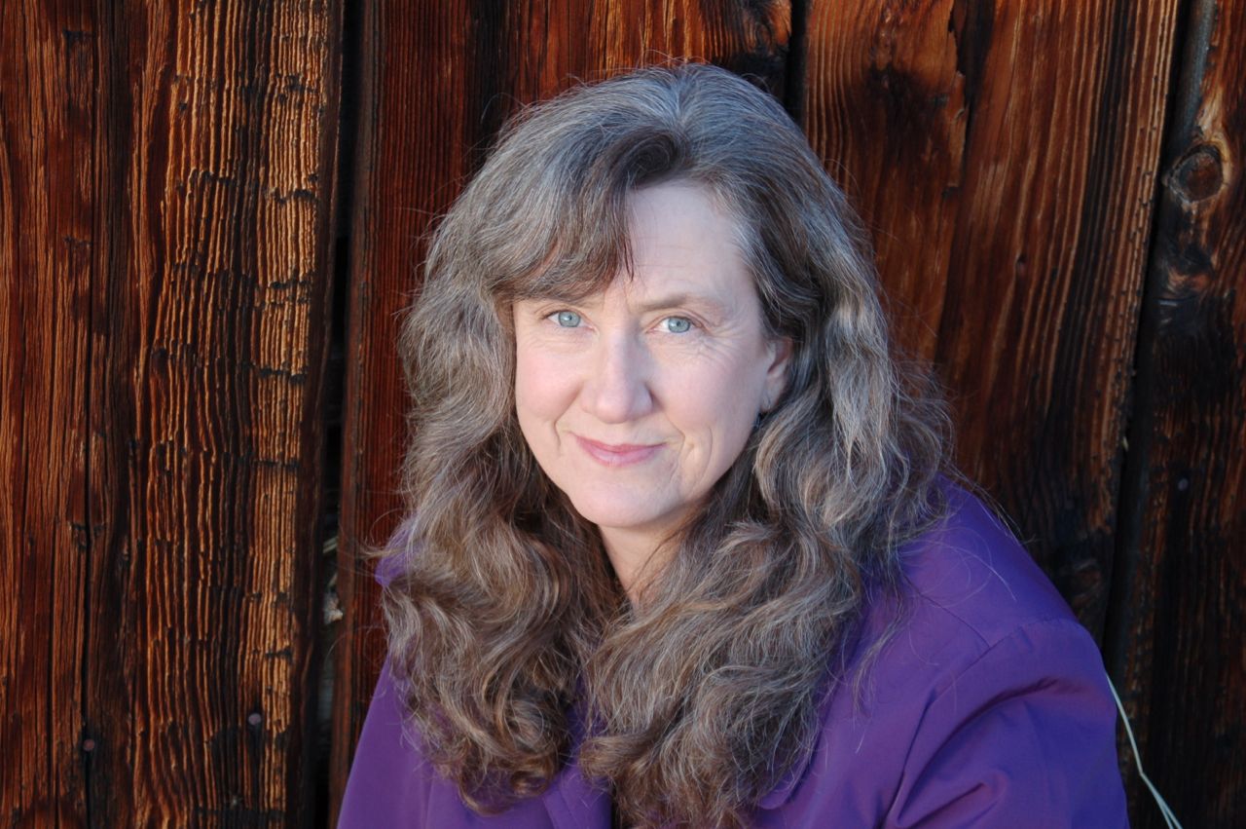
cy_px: 414
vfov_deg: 11.4
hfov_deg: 17.1
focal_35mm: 120
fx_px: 4150
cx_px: 623
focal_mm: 80
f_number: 5.6
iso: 400
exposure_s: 1/60
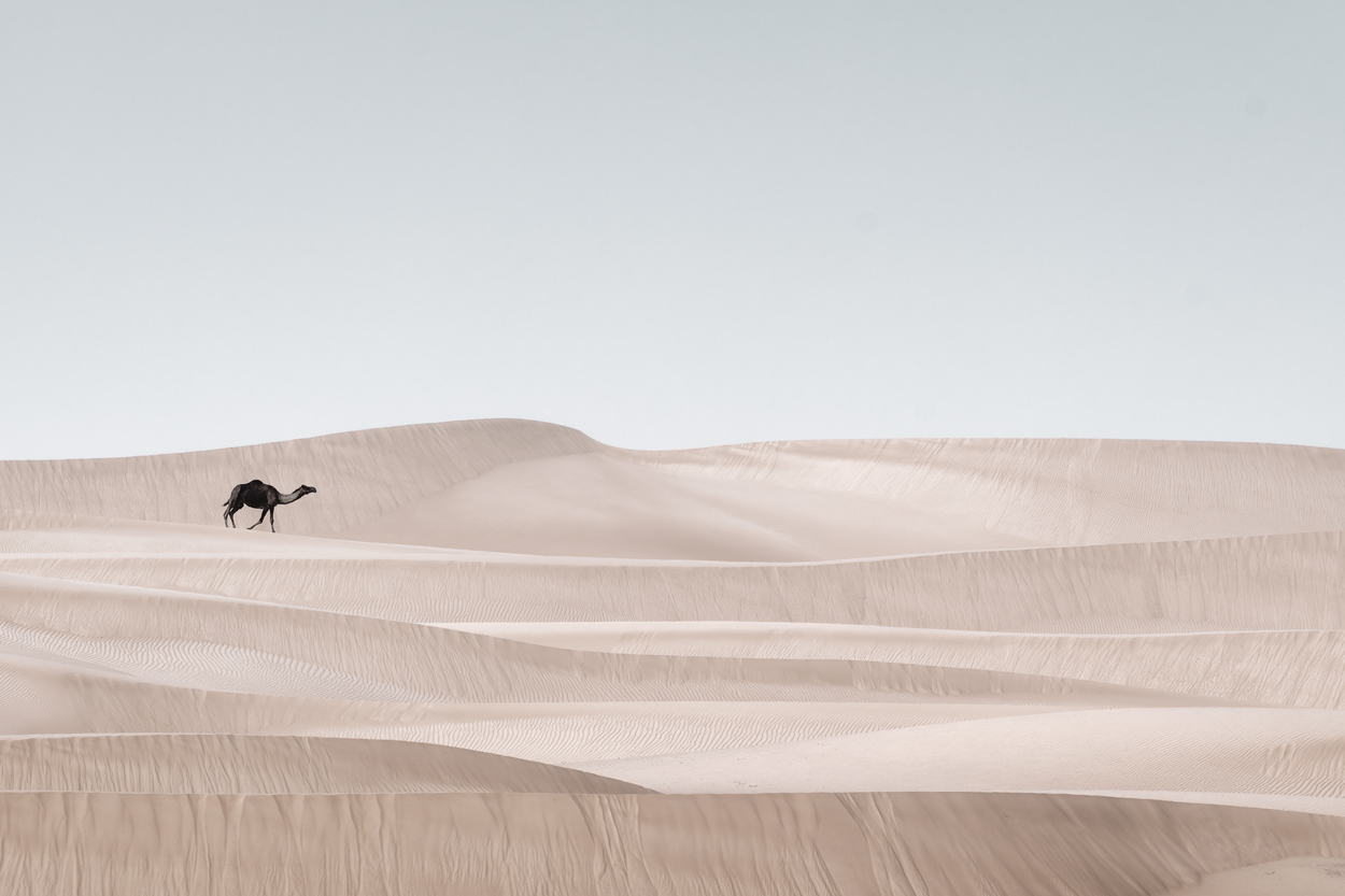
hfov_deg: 6.9
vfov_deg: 4.6
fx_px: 11206
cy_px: 448
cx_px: 672
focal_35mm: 300
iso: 200
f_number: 8
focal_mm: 200
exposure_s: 1/1250
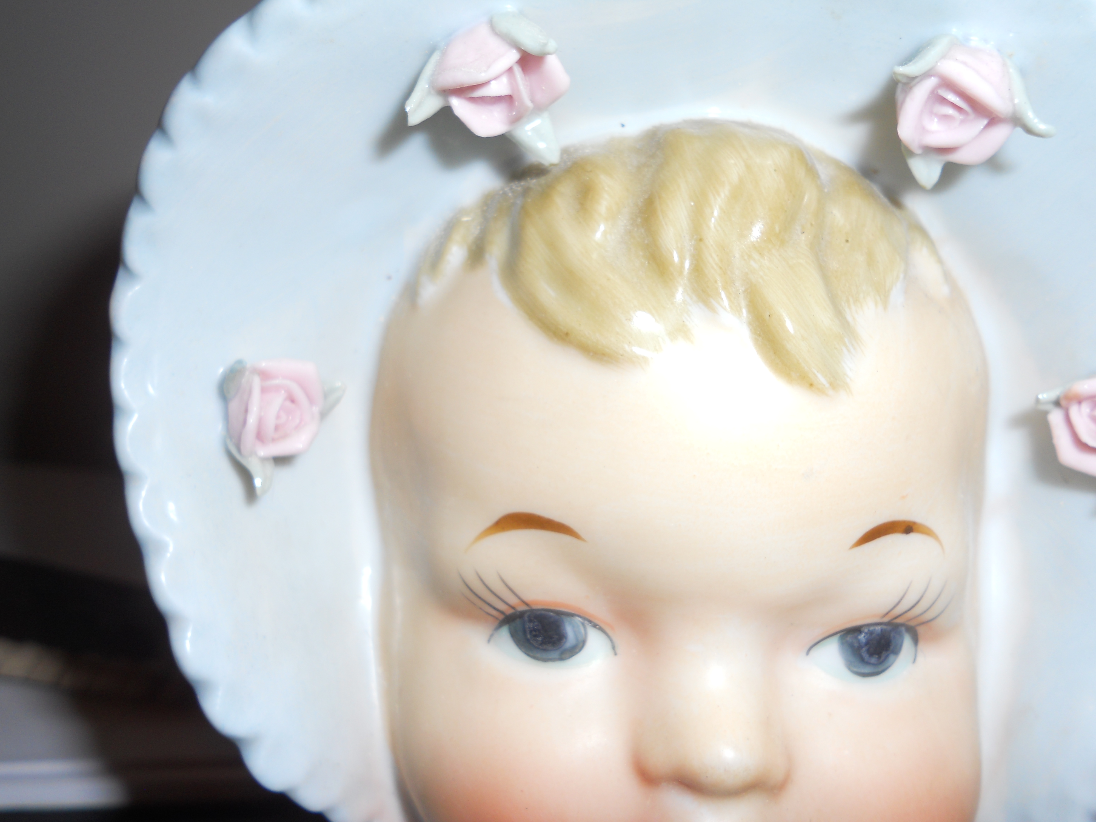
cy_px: 411
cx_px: 548
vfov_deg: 44.2
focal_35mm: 32
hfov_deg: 56.8
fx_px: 1013
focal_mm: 5.8
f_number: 8.8
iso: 80
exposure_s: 1/25
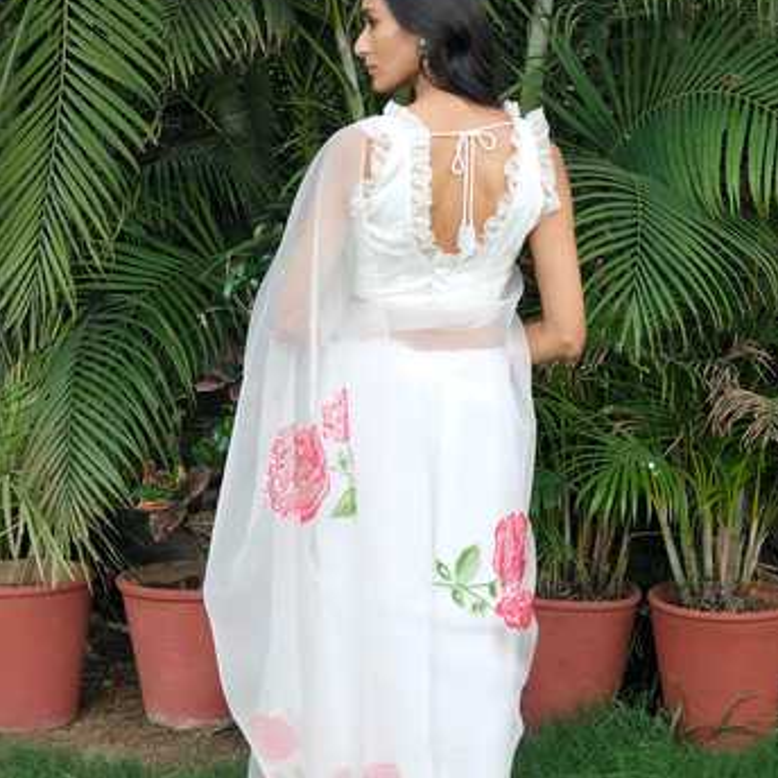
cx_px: 394
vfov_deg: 29.9
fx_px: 1449
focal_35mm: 57
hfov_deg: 30.0
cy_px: 487
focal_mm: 29.2
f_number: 4
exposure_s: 1/250
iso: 320
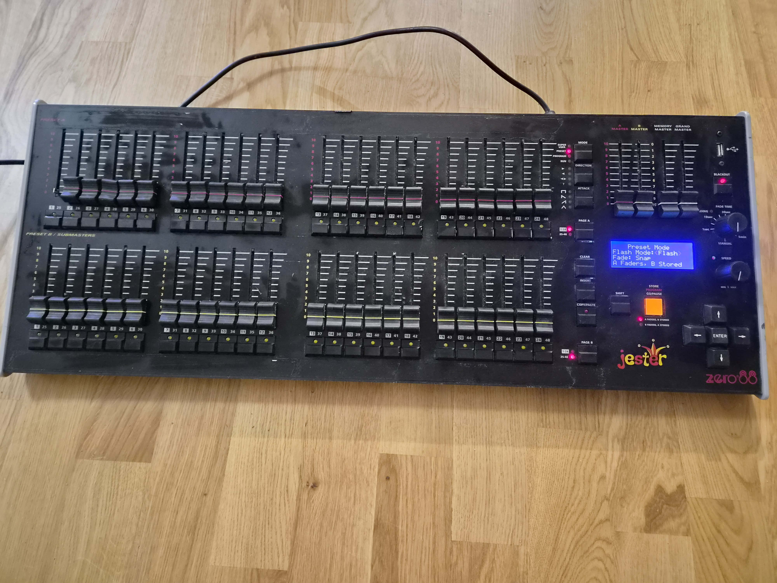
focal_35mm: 23
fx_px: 516
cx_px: 388
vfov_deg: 58.9
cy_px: 292
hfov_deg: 73.9
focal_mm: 5.4
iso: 1600
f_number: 1.8
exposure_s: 1/33
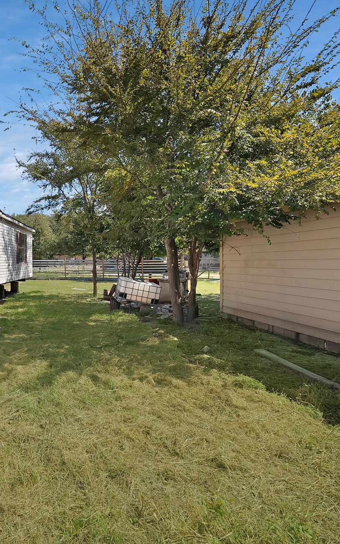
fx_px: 282
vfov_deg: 88.0
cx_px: 7
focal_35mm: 19
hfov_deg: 51.2
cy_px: 264
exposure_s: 1/250
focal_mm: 12
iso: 640
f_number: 10
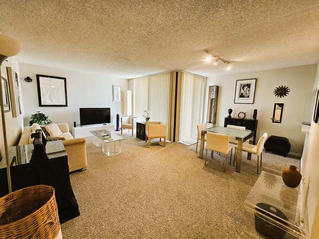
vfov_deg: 89.9
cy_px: 120
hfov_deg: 106.2
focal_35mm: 13
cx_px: 160
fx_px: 120
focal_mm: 2.2
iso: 200
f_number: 2.2
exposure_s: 1/60
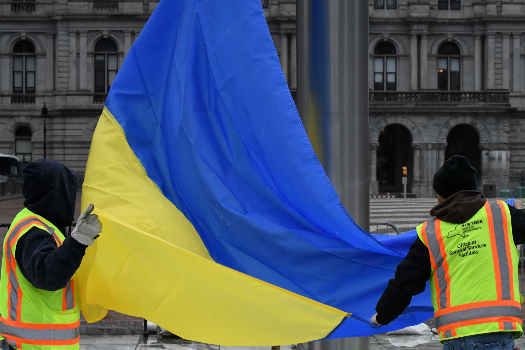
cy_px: 175
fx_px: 1531
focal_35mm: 105
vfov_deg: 13.0
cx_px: 262
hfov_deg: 19.5
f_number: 7.1
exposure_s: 1/6400
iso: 4000
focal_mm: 70
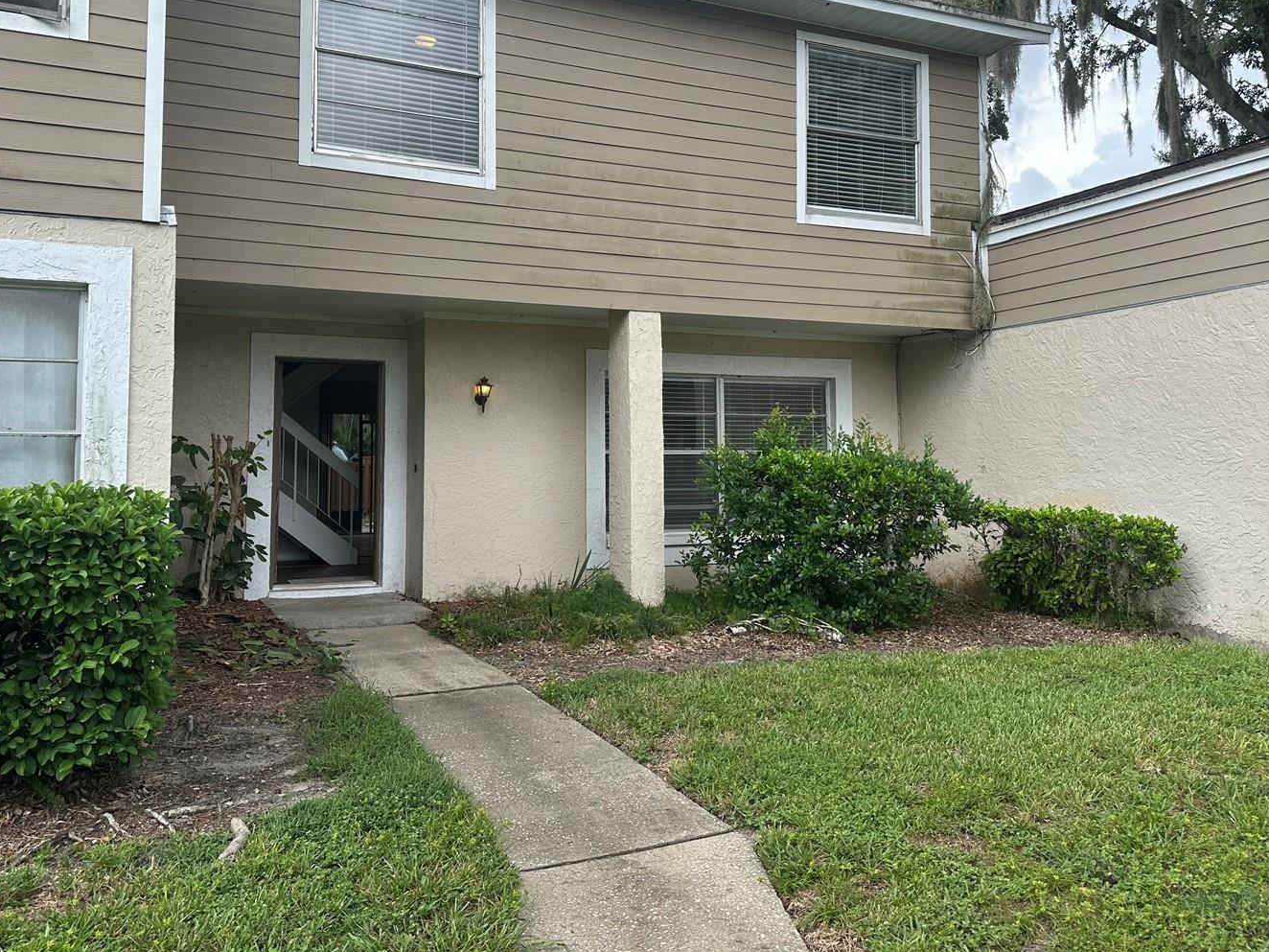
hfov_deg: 61.6
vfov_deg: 48.0
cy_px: 388
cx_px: 591
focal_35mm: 29
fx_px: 1063
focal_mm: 6.86
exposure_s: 1/927
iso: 80
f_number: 1.78
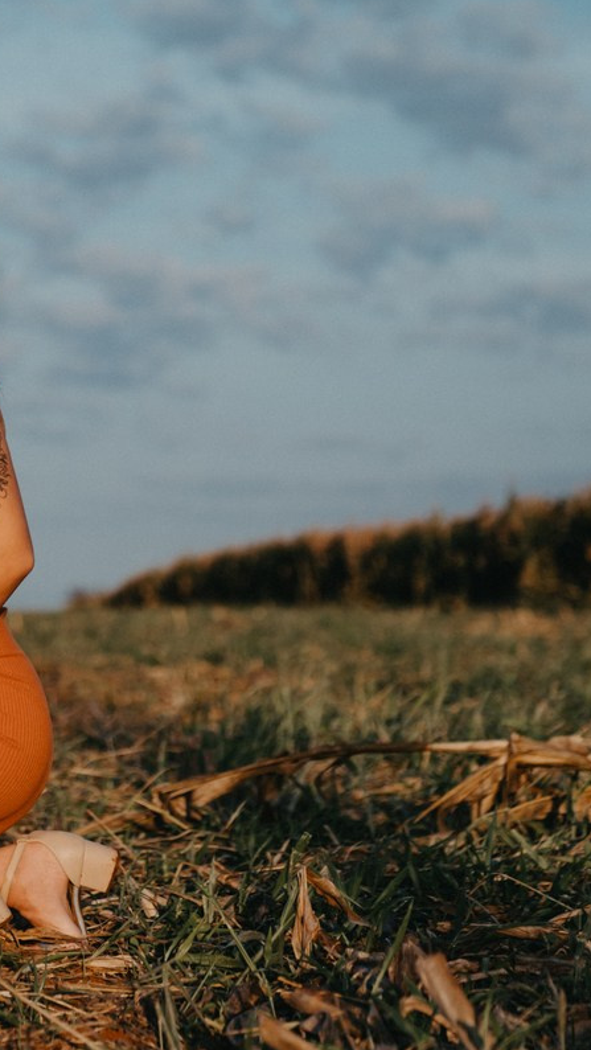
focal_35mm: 163
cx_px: -114
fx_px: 4538
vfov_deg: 13.2
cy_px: 524
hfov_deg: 7.4
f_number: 3.2
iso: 80
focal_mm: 68.7
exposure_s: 1/500
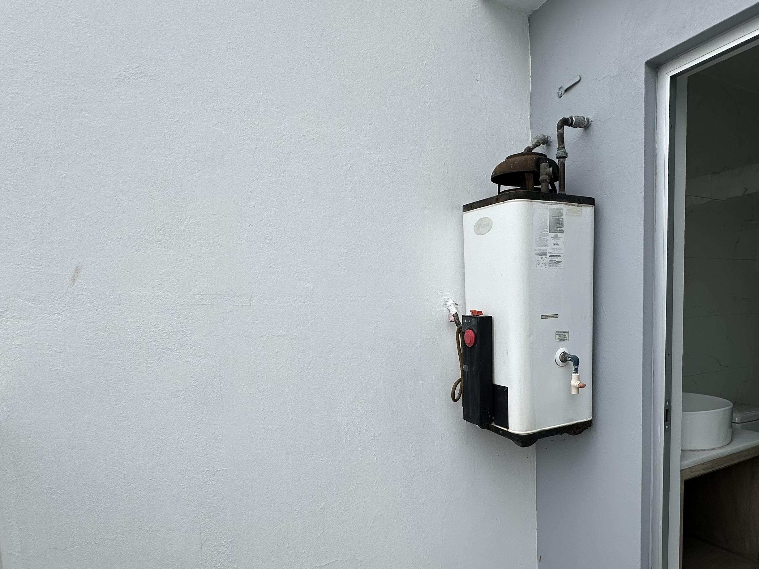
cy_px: 358
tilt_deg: -5.2
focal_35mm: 23
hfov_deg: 72.7
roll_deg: +0.9
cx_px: 474
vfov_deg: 58.1
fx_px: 504
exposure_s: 1/1082
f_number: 2.2
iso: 50
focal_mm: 2.22
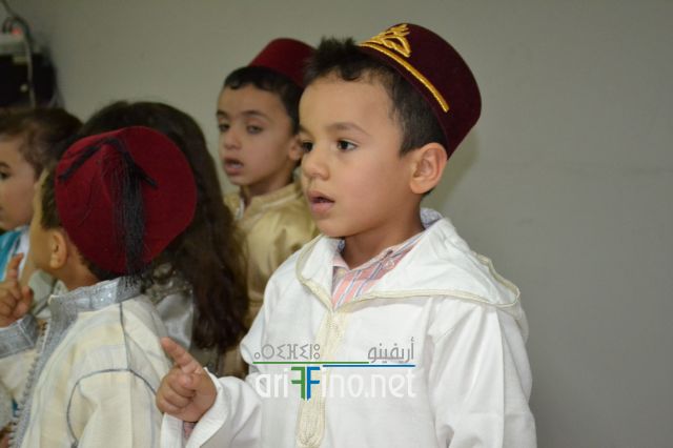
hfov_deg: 28.1
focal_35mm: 72
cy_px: 224
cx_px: 336
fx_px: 1345
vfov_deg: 18.9
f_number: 5.3
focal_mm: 48
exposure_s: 1/60
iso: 3200
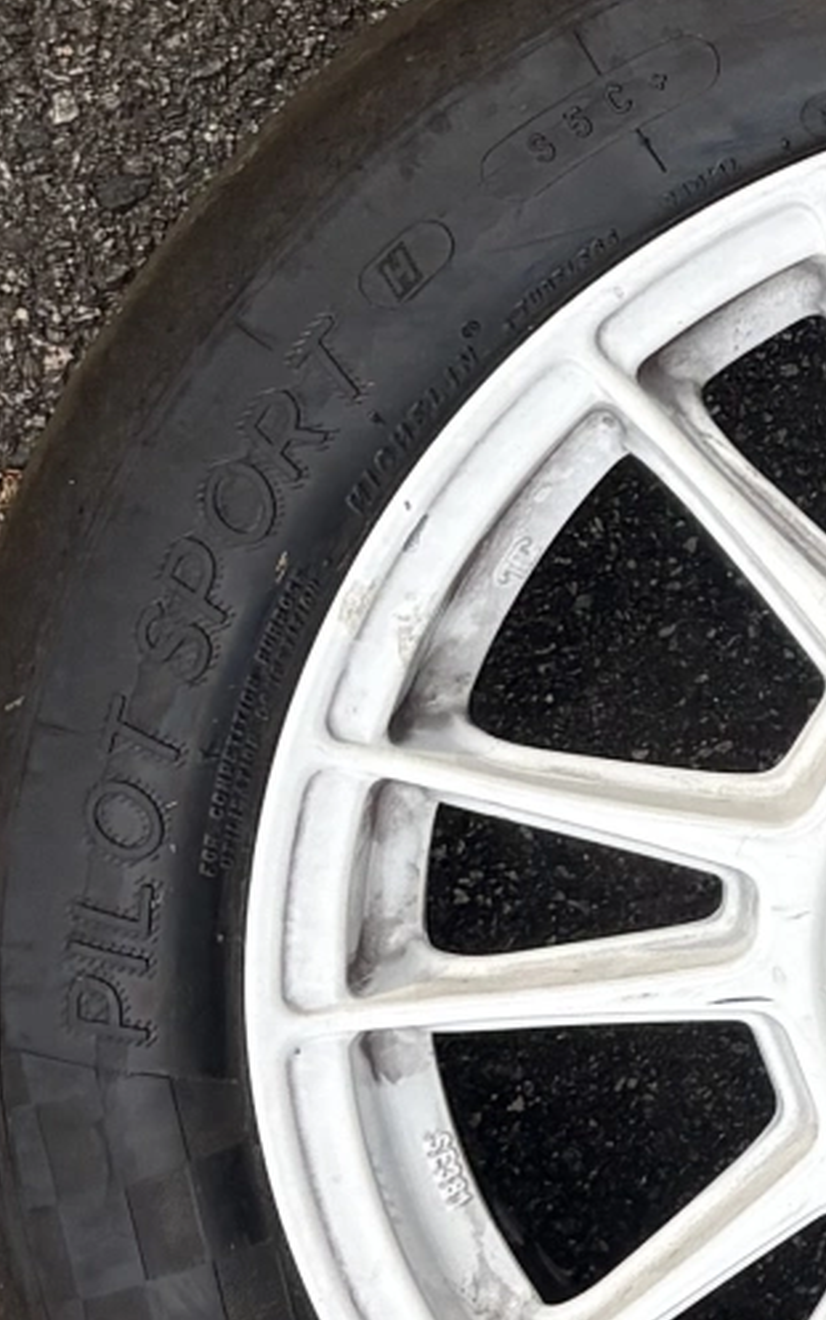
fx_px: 5110
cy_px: -101
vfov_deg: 14.4
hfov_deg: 8.2
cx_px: 2231
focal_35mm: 142
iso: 50
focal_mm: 5.96
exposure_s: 1/465
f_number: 1.6
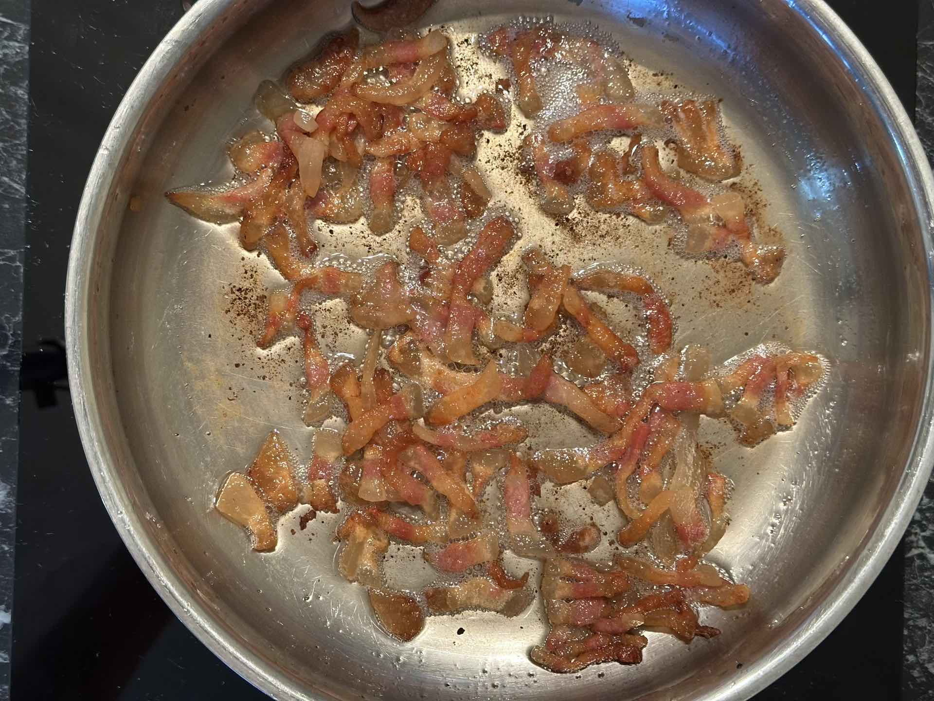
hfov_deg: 39.7
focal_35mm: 48
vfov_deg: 30.3
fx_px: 1295
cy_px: 350
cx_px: 467
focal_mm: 6.86
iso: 250
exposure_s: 1/50
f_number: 1.78
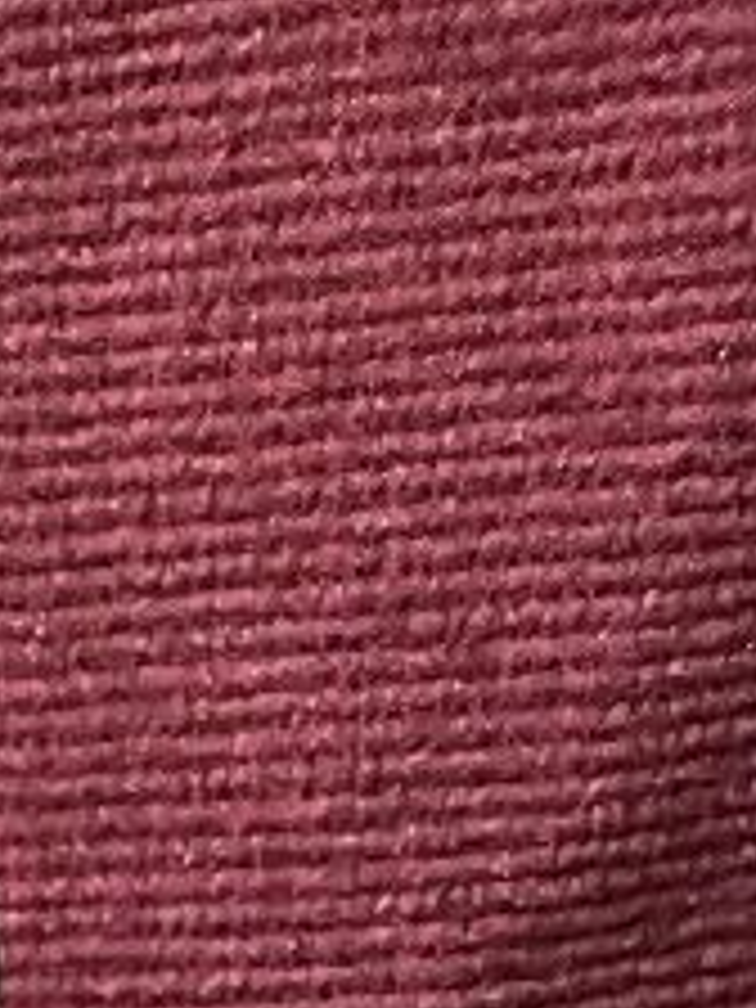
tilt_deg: -38.8
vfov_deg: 11.9
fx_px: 4048
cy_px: 2282
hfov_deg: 9.6
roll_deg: +8.3
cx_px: -958
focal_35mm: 139
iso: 1000
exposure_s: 1/25
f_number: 1.6
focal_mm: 4.2
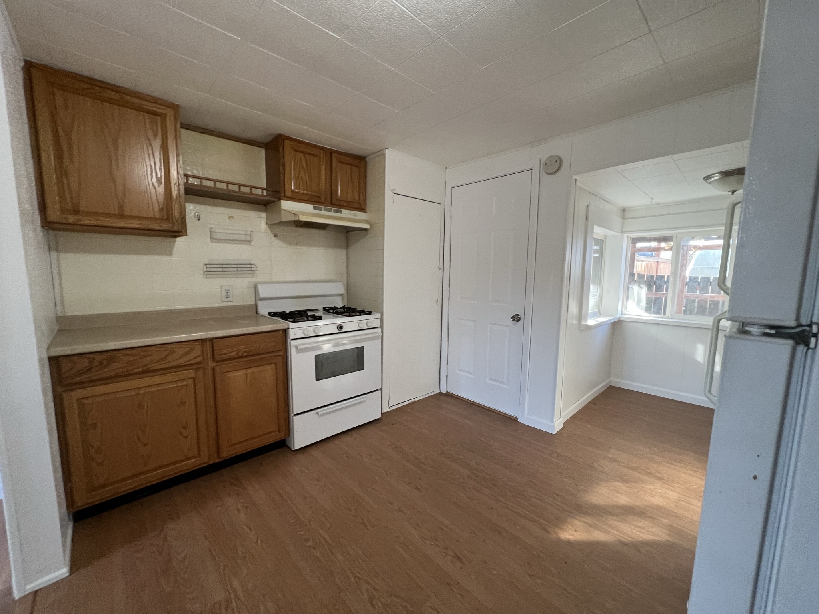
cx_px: 410
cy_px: 307
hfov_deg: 106.2
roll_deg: +1.3
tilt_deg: -4.7
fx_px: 308
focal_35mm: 13
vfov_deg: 89.9
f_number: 1.8
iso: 160
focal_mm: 1.57
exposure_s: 1/60
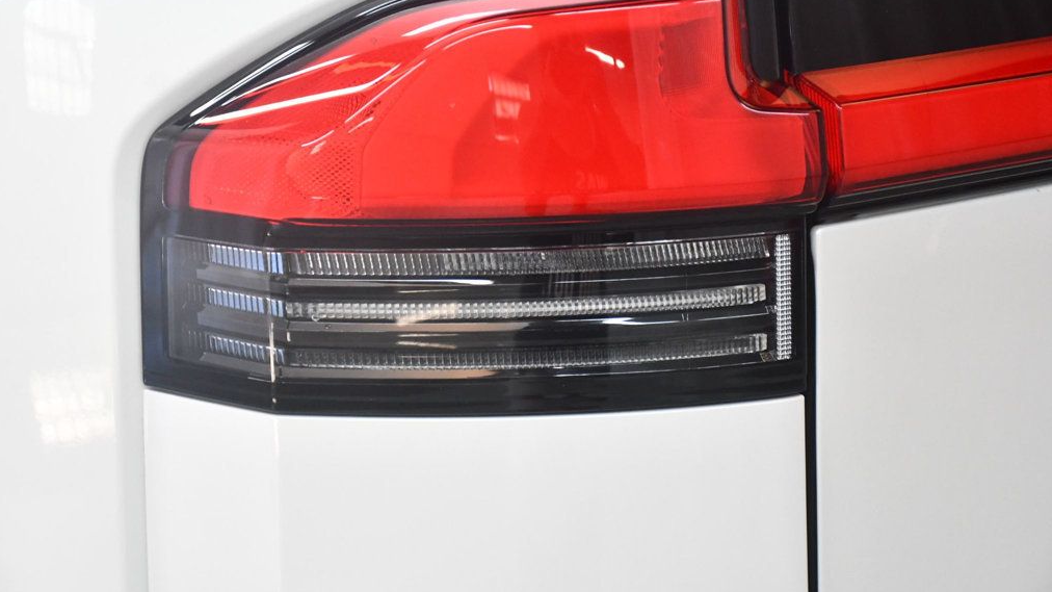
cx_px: 522
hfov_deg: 23.9
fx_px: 2482
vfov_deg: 13.6
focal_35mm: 89
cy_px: 242
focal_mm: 56
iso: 3200
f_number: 4.8
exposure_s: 1/100
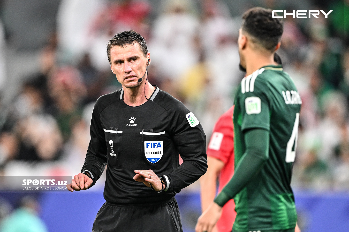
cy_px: 116
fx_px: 3877
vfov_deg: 3.4
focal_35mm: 400
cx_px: 174
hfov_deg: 5.2
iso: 1600
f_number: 2.8
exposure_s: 1/1000
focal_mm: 400
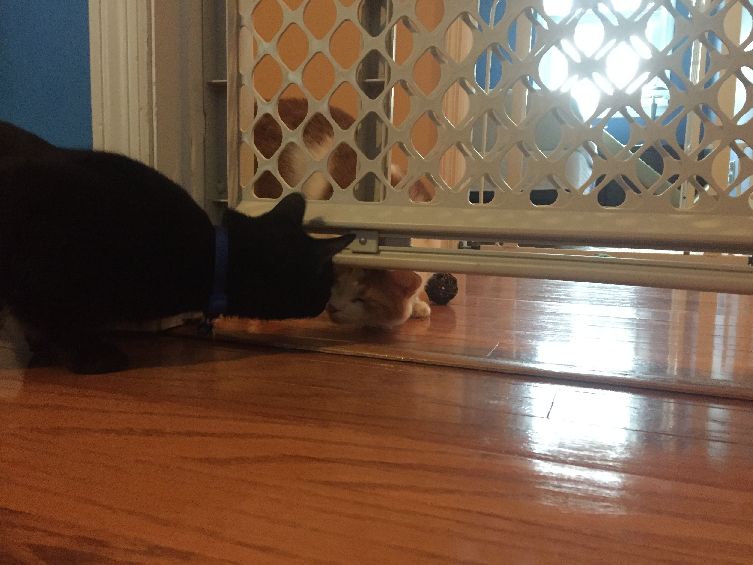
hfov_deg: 61.7
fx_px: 631
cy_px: 282
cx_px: 376
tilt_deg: -7.5
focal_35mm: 29
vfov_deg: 48.2
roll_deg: -1.7
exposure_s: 1/15
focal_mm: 4.15
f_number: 2.2
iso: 400
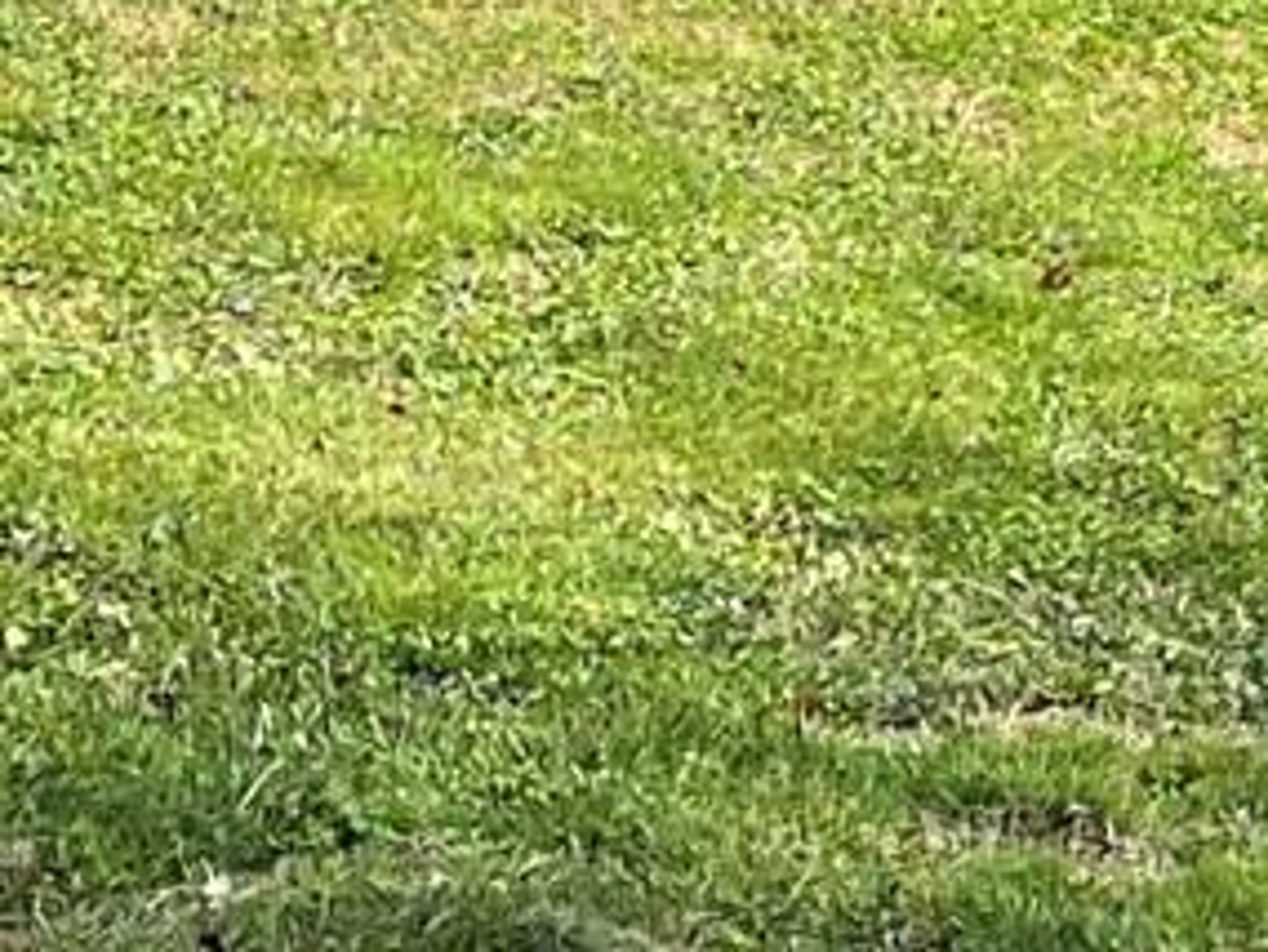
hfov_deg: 9.1
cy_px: -543
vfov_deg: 7.8
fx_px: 6853
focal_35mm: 187
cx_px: 3381
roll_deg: +0.8
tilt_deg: +2.2
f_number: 1.6
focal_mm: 4.2
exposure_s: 1/903
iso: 32
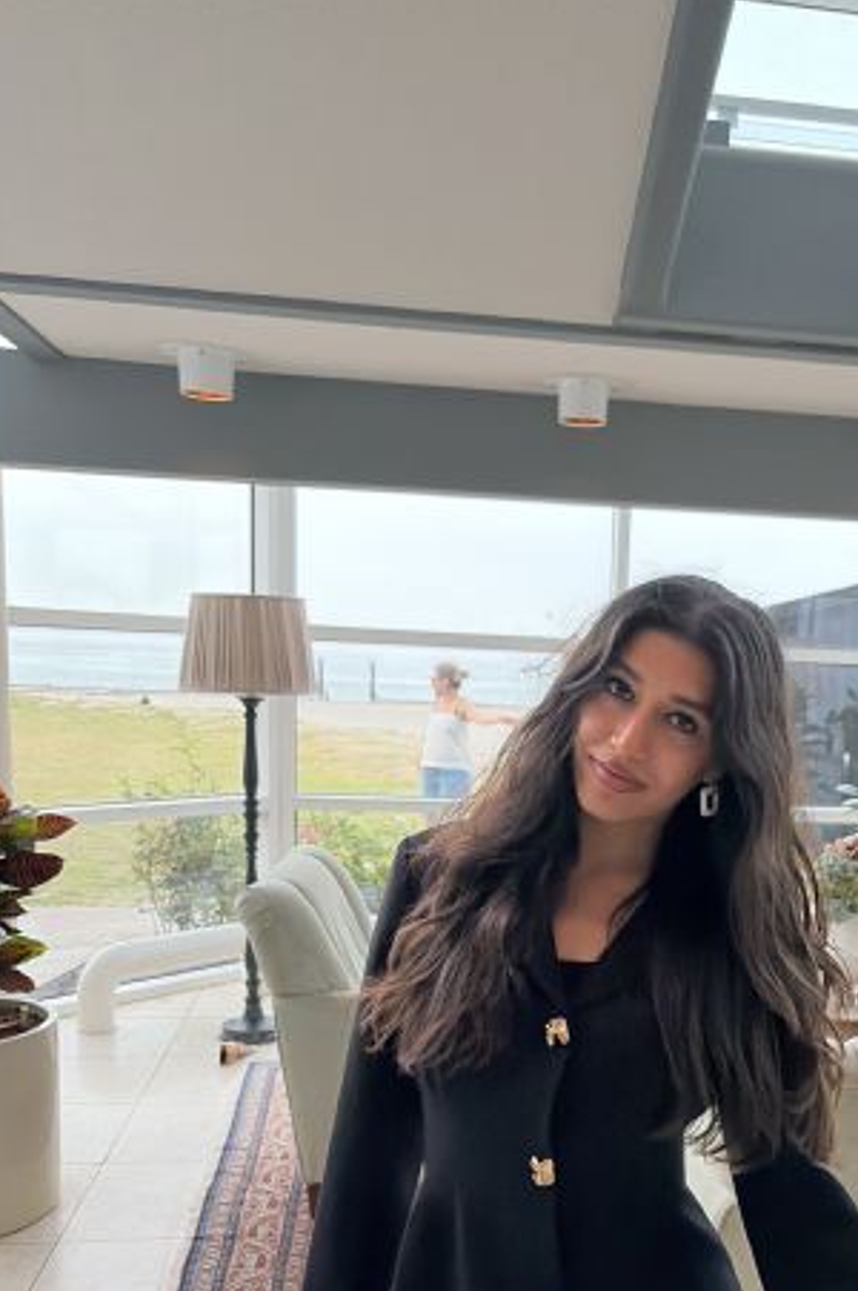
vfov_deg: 52.3
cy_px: 850
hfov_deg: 36.2
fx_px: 1289
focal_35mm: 36
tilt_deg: -7.1
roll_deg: -1.4
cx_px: 615
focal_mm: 5.96
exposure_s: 1/907
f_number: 1.6
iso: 500
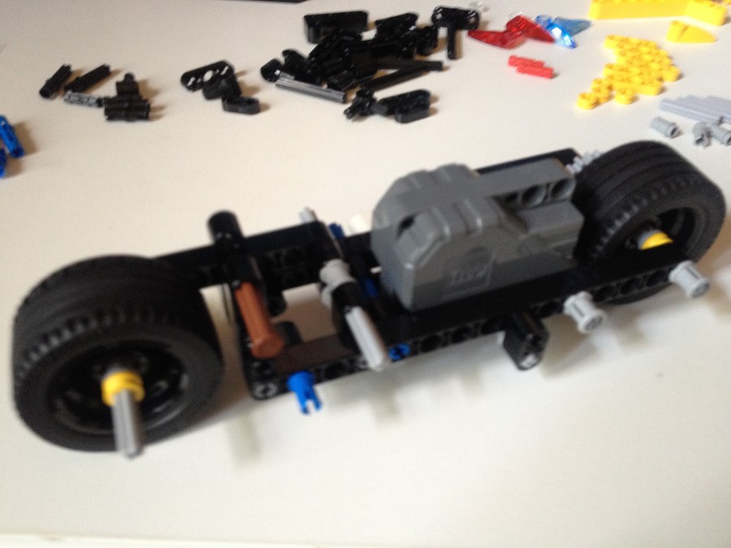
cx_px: 366
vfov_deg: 40.7
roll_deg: -0.4
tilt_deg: -43.7
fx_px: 739
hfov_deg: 52.6
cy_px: 274
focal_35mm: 35
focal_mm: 4.28
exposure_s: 1/20
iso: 160
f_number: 2.4
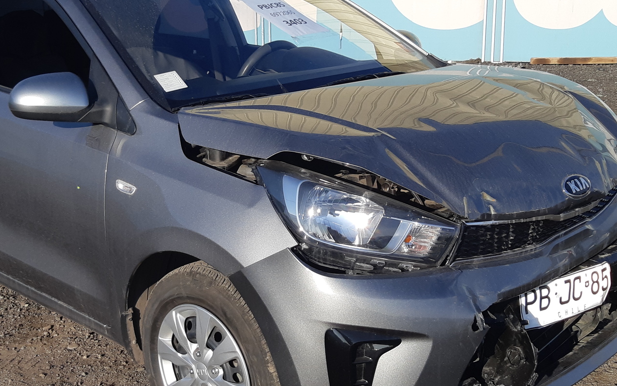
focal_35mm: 50
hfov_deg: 40.0
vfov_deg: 25.8
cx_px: 227
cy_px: 200
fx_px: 841
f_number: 1.7
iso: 40
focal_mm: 3.93
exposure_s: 1/1923
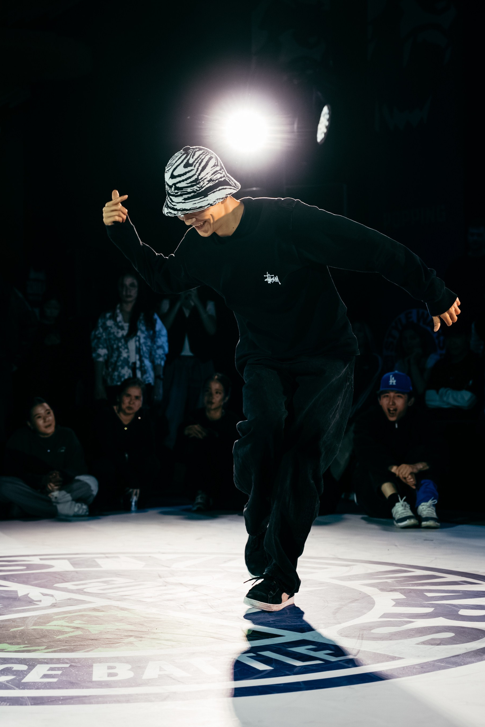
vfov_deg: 31.0
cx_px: 248
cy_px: 364
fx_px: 1313
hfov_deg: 20.9
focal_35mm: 65
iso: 3200
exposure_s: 1/800
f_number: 2.8
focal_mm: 41
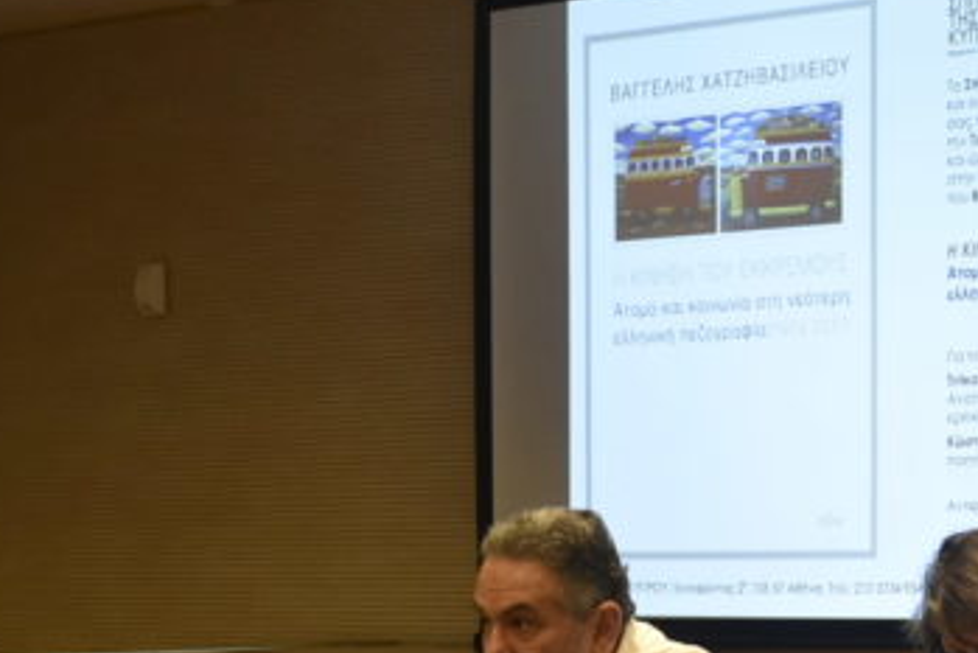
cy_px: 830
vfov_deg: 10.2
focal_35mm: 132
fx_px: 3587
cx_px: 586
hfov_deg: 15.5
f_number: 5
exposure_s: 1/125
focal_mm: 30
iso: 1600
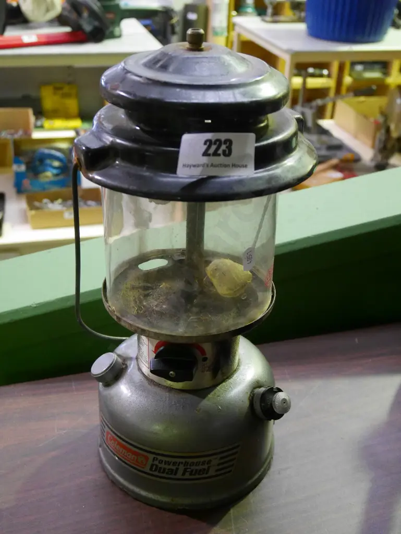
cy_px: 267
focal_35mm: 44
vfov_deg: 42.9
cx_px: 200
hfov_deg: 32.9
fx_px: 679
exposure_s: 1/25
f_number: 4.8
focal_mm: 22
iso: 3200
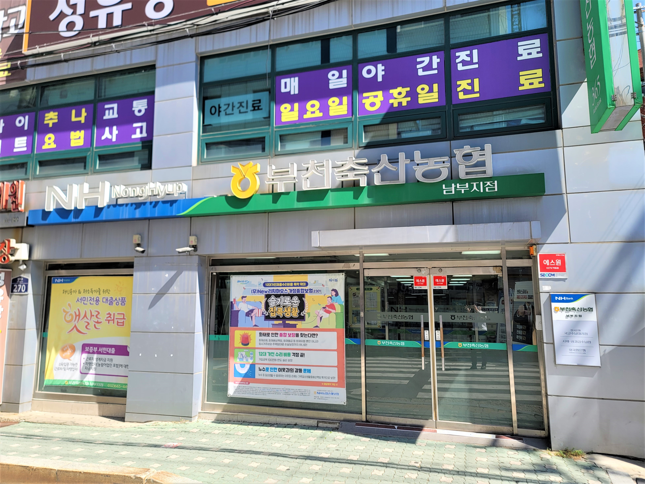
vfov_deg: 54.9
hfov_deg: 69.4
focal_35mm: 25
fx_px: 466
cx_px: 322
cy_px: 242
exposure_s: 1/410
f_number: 1.8
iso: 20
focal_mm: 7
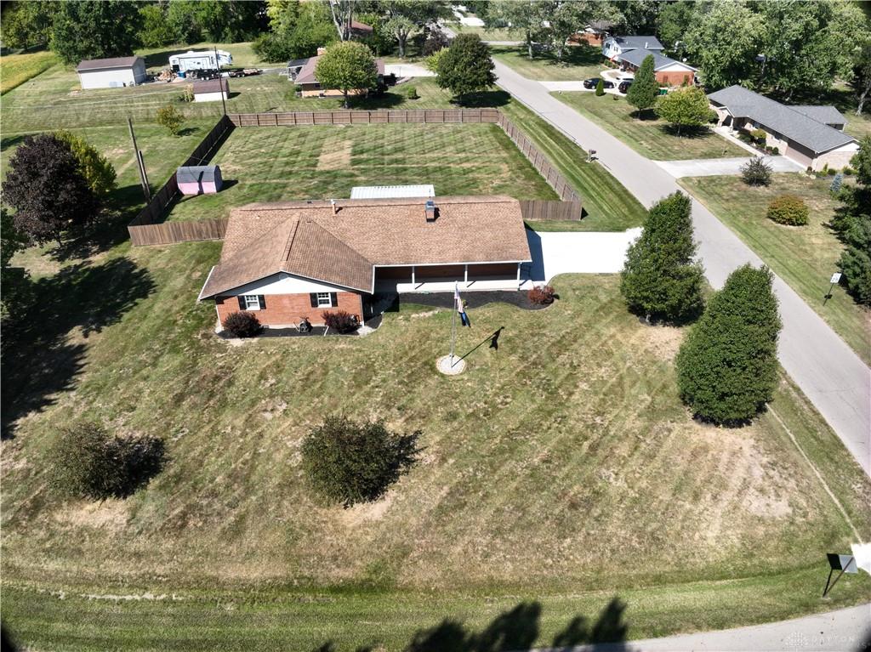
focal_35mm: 24
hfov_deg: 71.6
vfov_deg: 56.8
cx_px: 436
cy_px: 326
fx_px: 604
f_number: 11
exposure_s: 1/100
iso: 110
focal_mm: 12.29
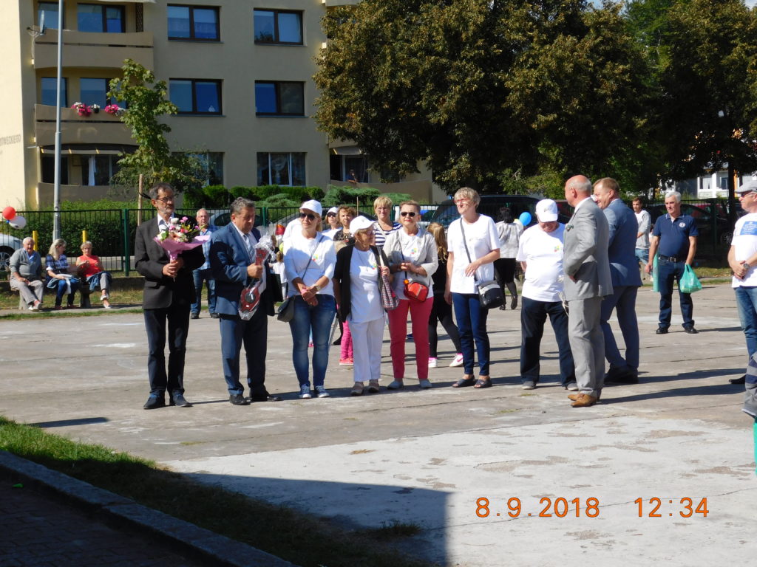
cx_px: 378
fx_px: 1553
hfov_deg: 27.4
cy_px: 284
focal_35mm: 71
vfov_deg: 20.7
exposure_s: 1/1000
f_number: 4.3
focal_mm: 12.6
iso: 125
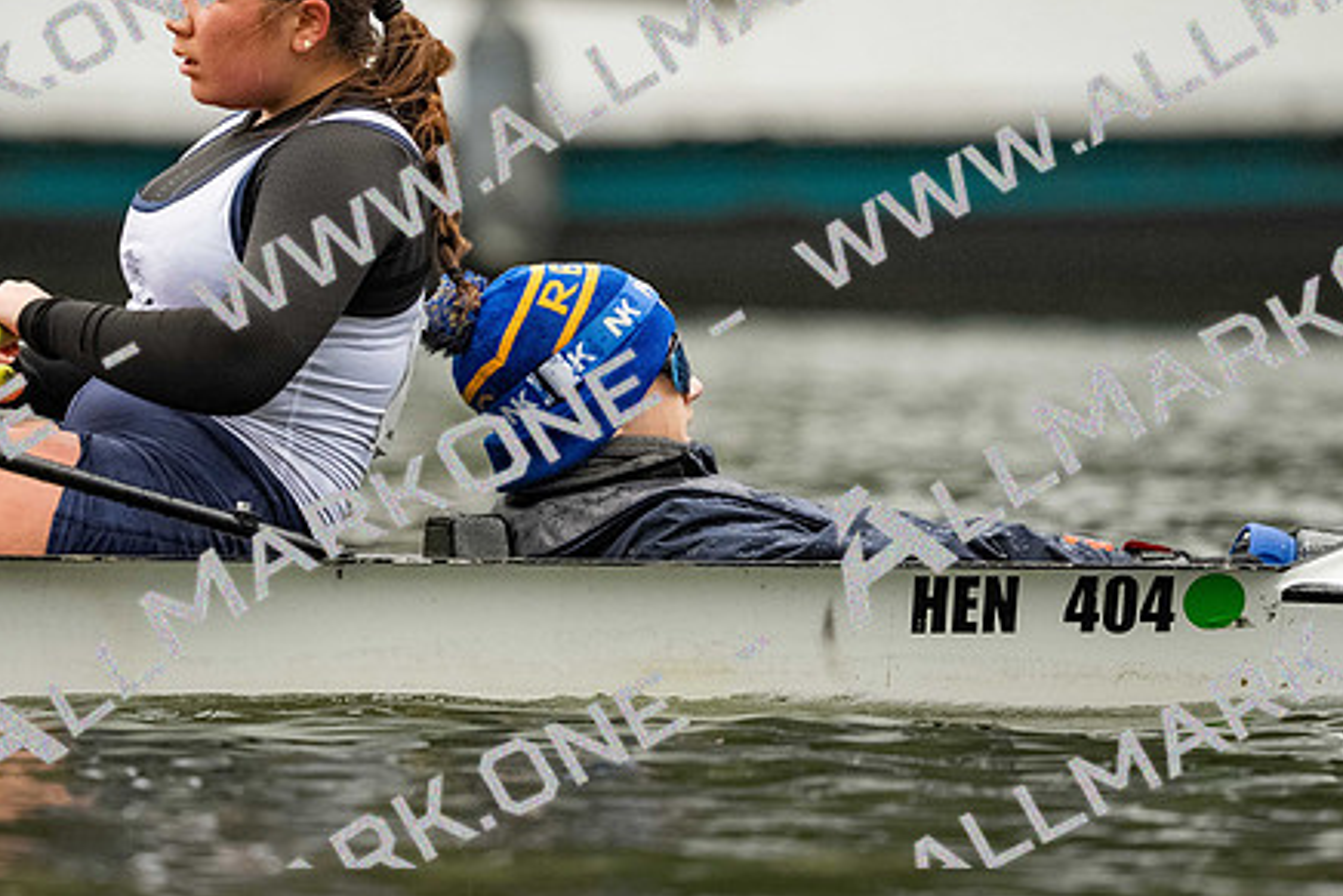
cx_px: 570
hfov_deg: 4.3
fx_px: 17986
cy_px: 340
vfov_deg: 2.9
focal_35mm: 482
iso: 2000
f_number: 4
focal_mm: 362
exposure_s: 1/1600
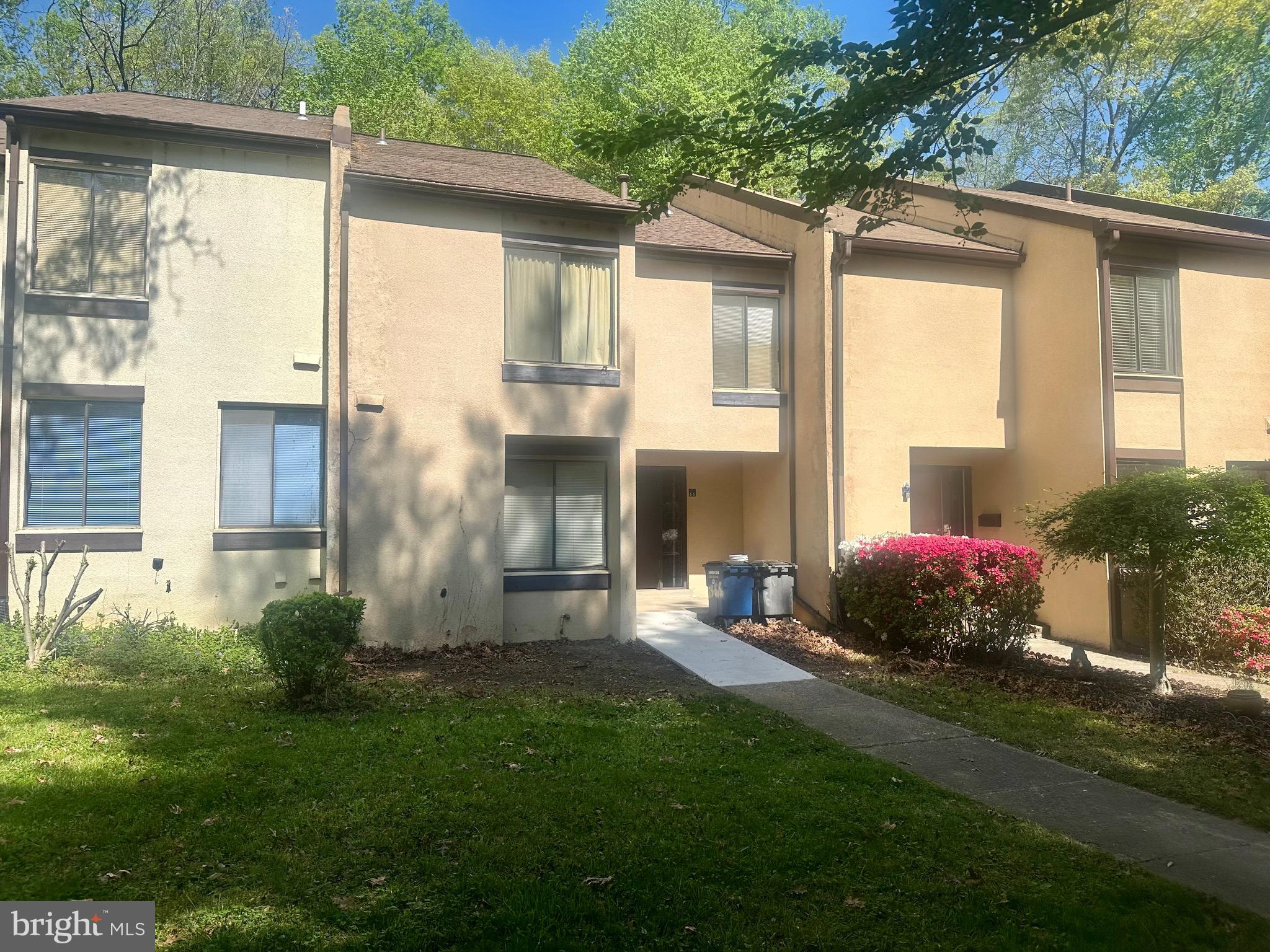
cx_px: 635
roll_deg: +0.3
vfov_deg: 56.8
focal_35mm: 24
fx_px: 881
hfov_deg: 71.6
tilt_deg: +3.8
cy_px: 476
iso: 80
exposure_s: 1/5525
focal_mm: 6.86
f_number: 1.78
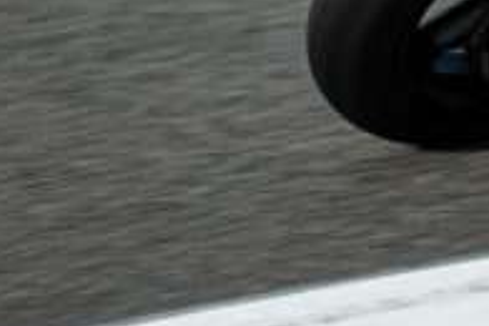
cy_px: -114
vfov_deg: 0.7
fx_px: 28509
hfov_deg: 1.0
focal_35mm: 2099
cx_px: 950
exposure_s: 1/1600
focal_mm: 400
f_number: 5
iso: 125
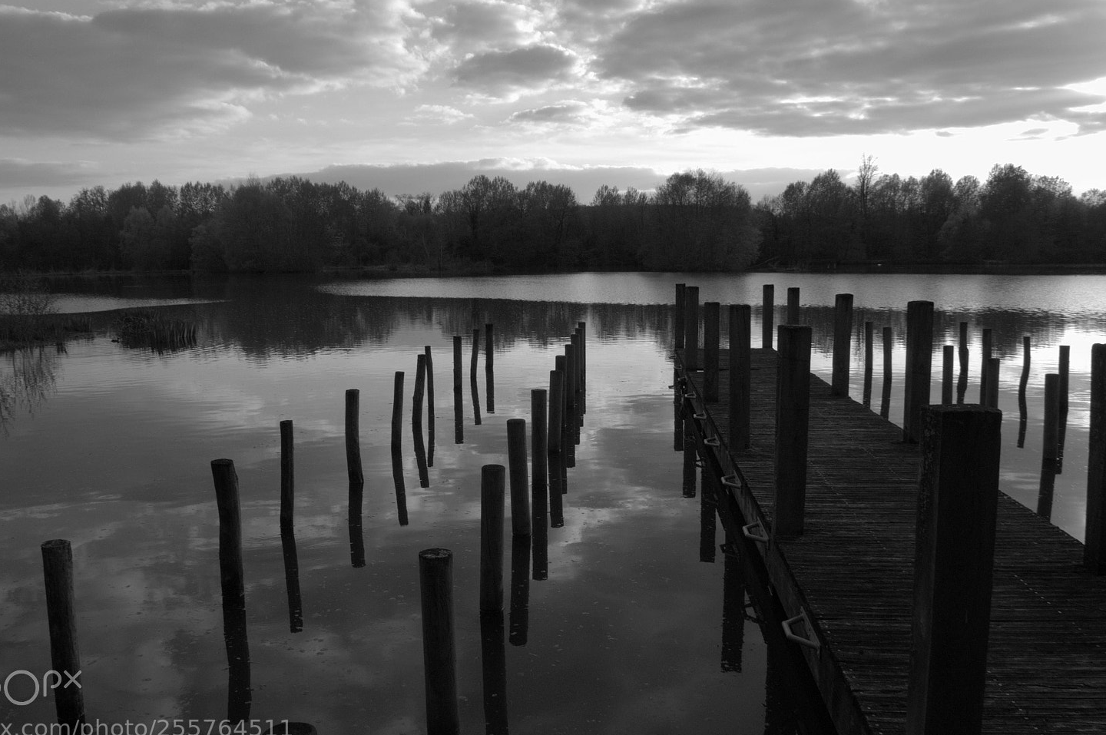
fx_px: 921
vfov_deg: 43.5
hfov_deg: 61.9
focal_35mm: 30
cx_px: 505
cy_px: 381
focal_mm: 18
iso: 400
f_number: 10
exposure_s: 1/200
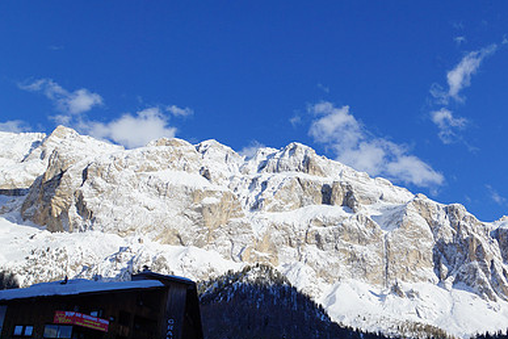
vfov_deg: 36.4
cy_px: 233
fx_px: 508
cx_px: 369
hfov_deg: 51.3
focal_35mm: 36
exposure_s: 1/500
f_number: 8
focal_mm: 16
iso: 100
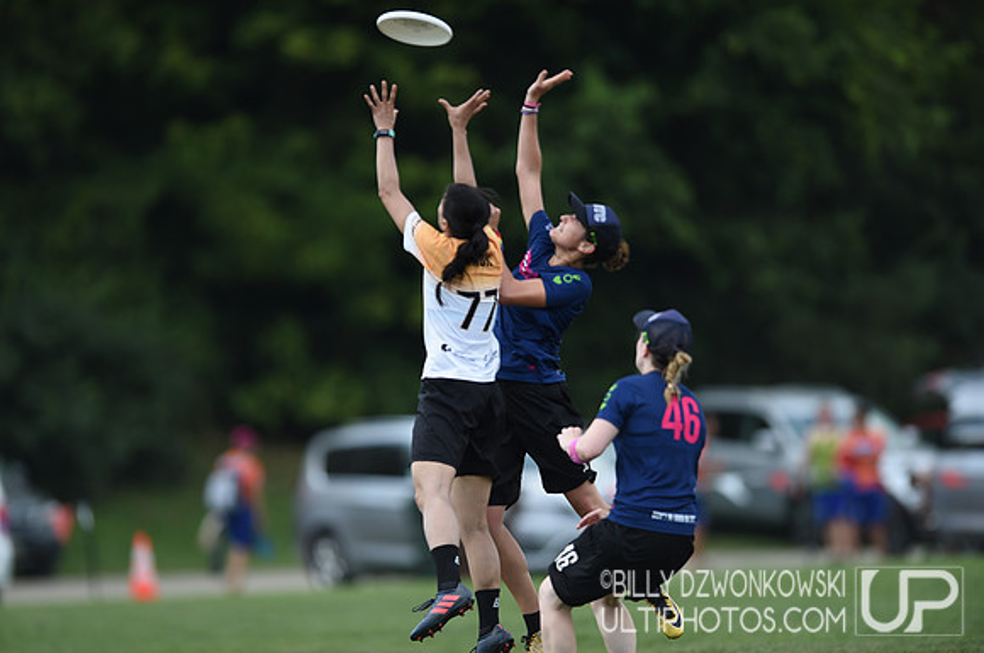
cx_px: 492
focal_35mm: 400
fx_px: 10918
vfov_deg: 3.4
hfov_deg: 5.2
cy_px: 326
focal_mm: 400
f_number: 2.8
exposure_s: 1/1000
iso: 100
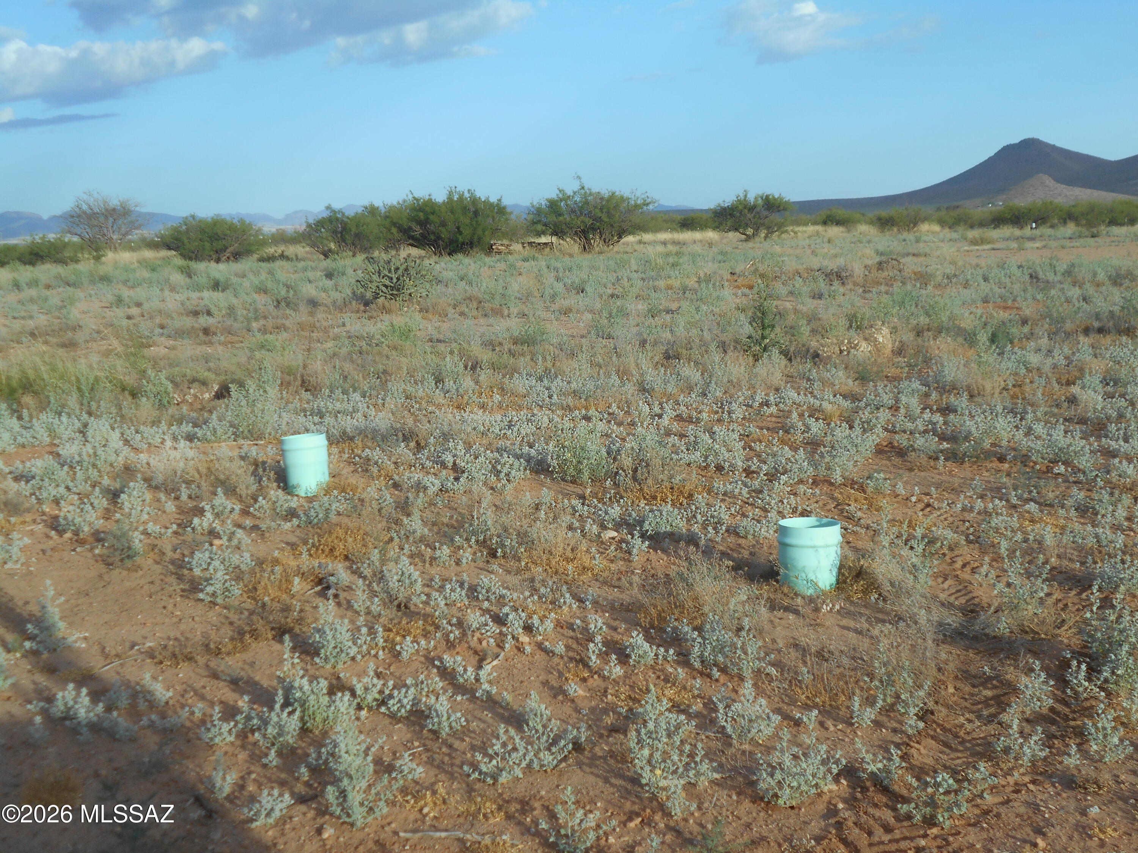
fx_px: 1611
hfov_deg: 38.9
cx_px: 569
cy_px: 426
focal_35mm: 49
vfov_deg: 29.7
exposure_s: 1/500
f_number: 4.5
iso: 80
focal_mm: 8.8
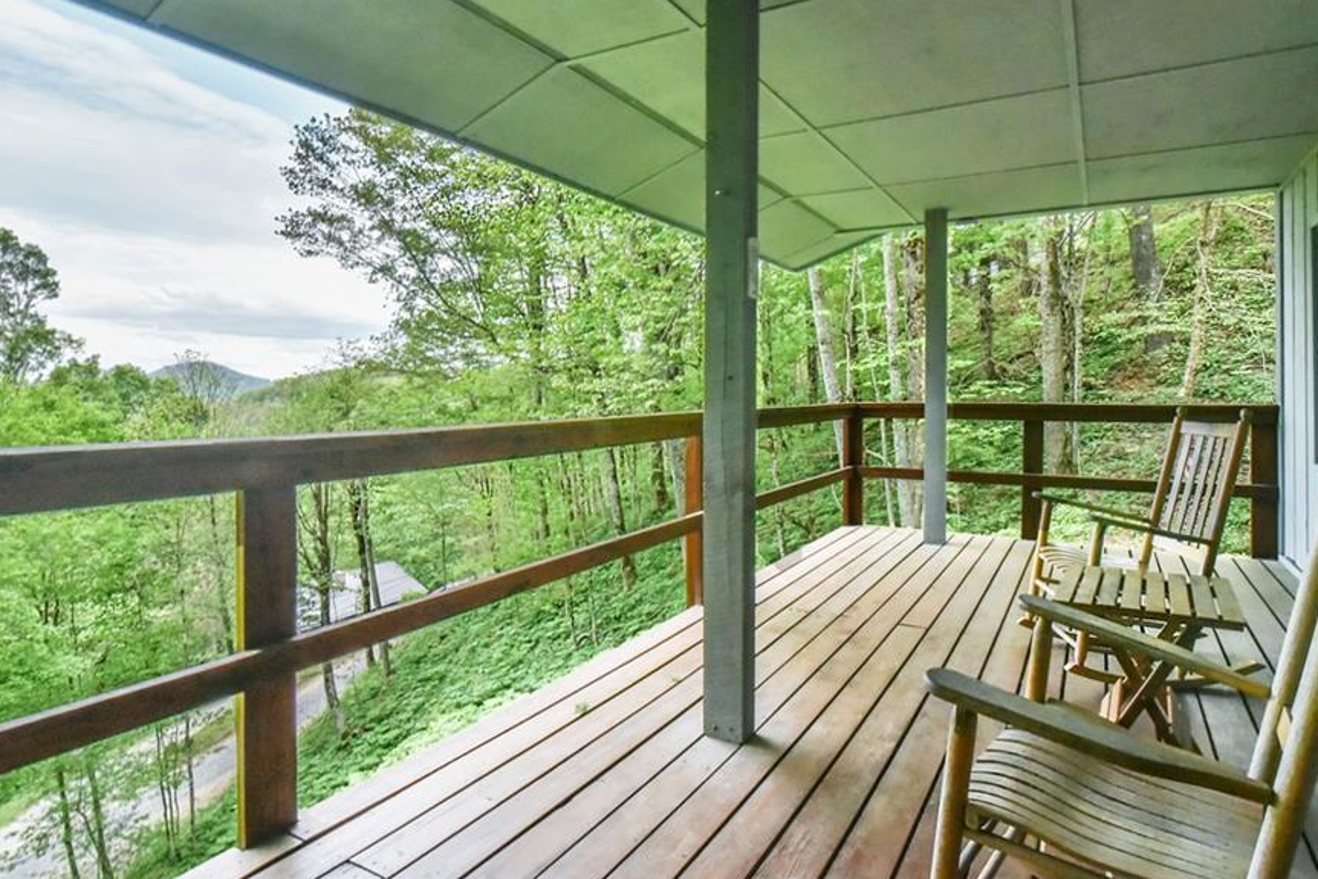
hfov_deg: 86.7
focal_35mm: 19
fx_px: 696
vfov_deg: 64.4
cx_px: 711
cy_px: 391
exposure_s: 1/400
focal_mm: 16
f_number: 20
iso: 4000
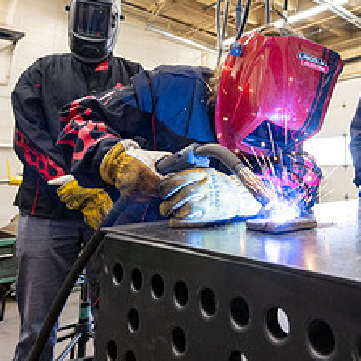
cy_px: 111
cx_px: 309
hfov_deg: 48.3
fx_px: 366
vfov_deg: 51.2
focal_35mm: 31
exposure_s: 1/200
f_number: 4
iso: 1600
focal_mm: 14
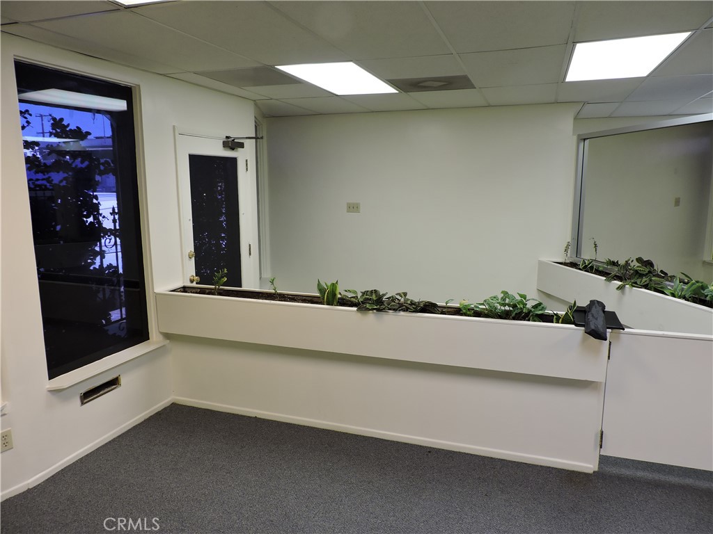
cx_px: 356
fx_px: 494
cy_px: 267
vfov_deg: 56.8
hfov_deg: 71.6
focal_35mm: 24
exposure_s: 1/30
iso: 140
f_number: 3
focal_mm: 4.3
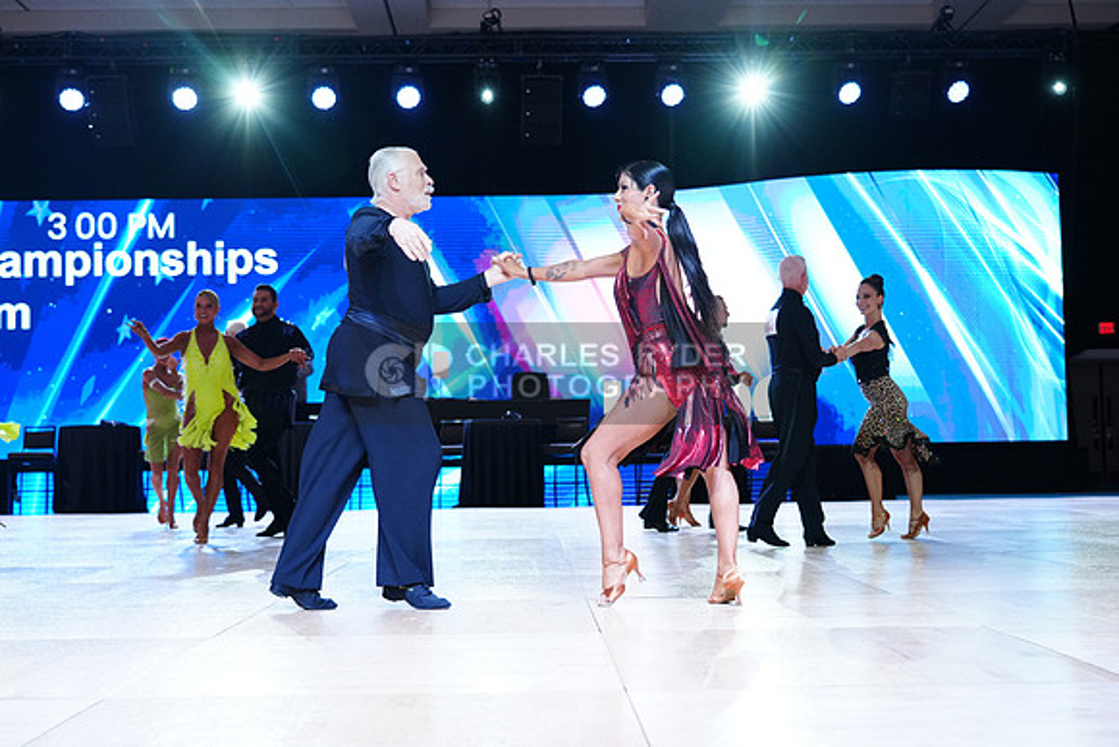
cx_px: 560
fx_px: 1430
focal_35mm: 46
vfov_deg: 29.3
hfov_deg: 42.7
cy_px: 374
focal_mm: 46
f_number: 4
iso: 2500
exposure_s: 1/500
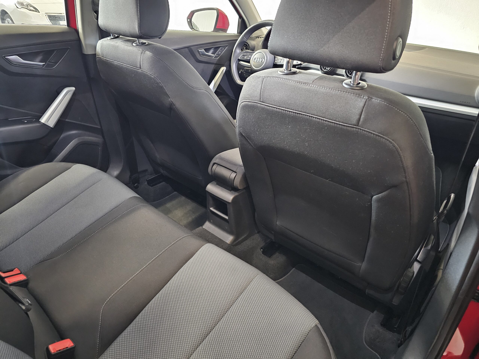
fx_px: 318
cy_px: 180
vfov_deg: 58.9
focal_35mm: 23
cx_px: 240
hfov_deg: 73.9
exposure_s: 1/16.7
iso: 1250
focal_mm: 6.3
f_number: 1.7
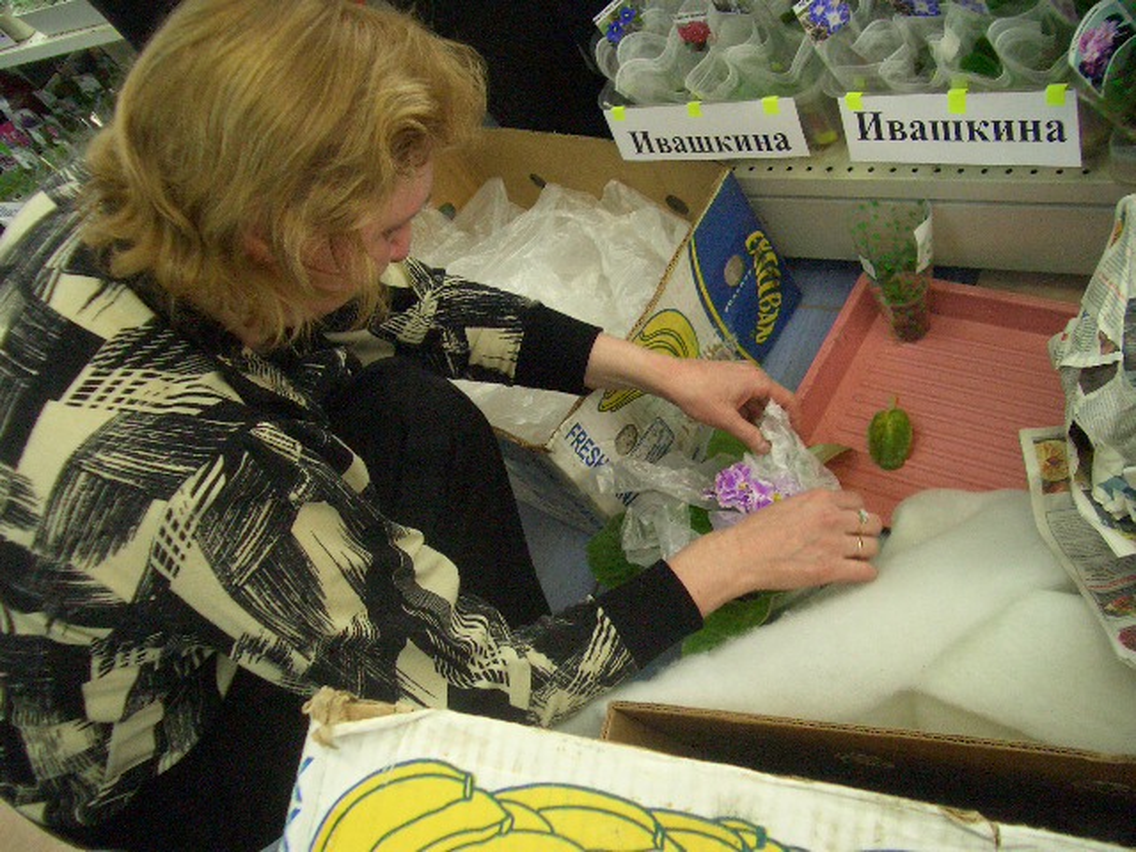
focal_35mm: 35
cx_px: 568
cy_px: 426
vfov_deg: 40.7
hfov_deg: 52.6
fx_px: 1149
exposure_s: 1/80
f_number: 2.6
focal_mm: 5.8
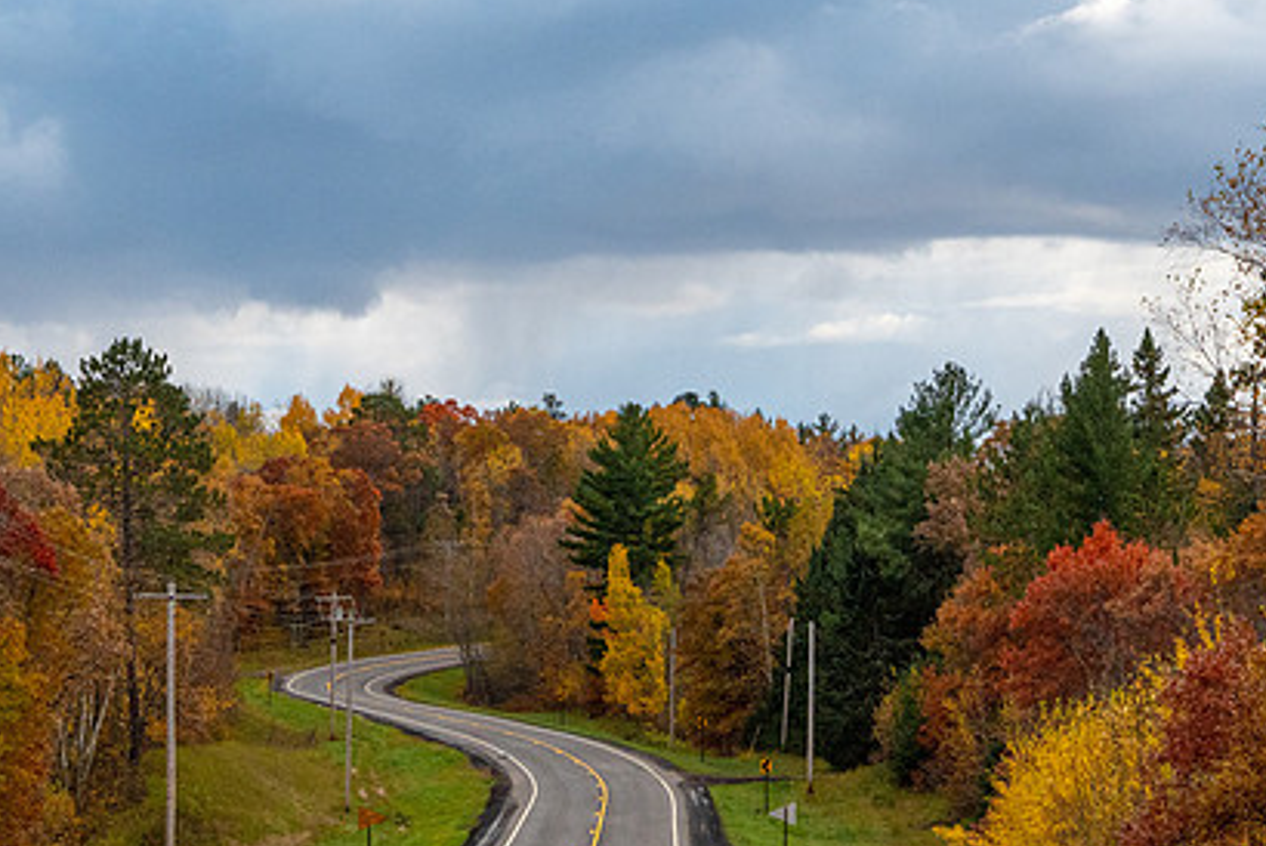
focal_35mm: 139
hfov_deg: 14.7
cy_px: 457
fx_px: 4891
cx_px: 539
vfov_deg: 9.9
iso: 500
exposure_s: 1/2000
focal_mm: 52
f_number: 9
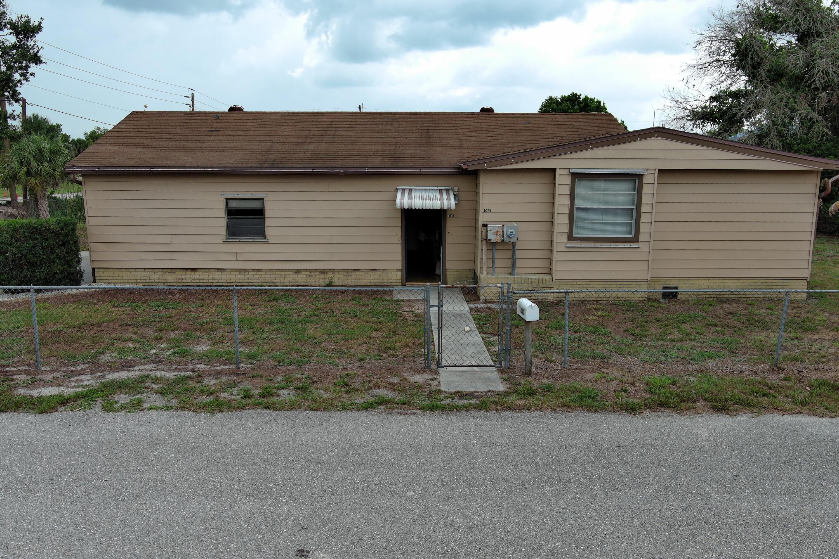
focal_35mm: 29
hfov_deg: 63.7
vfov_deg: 45.0
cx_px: 420
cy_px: 280
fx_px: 676
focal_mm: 10.57
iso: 100
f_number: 2.8
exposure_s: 1/829
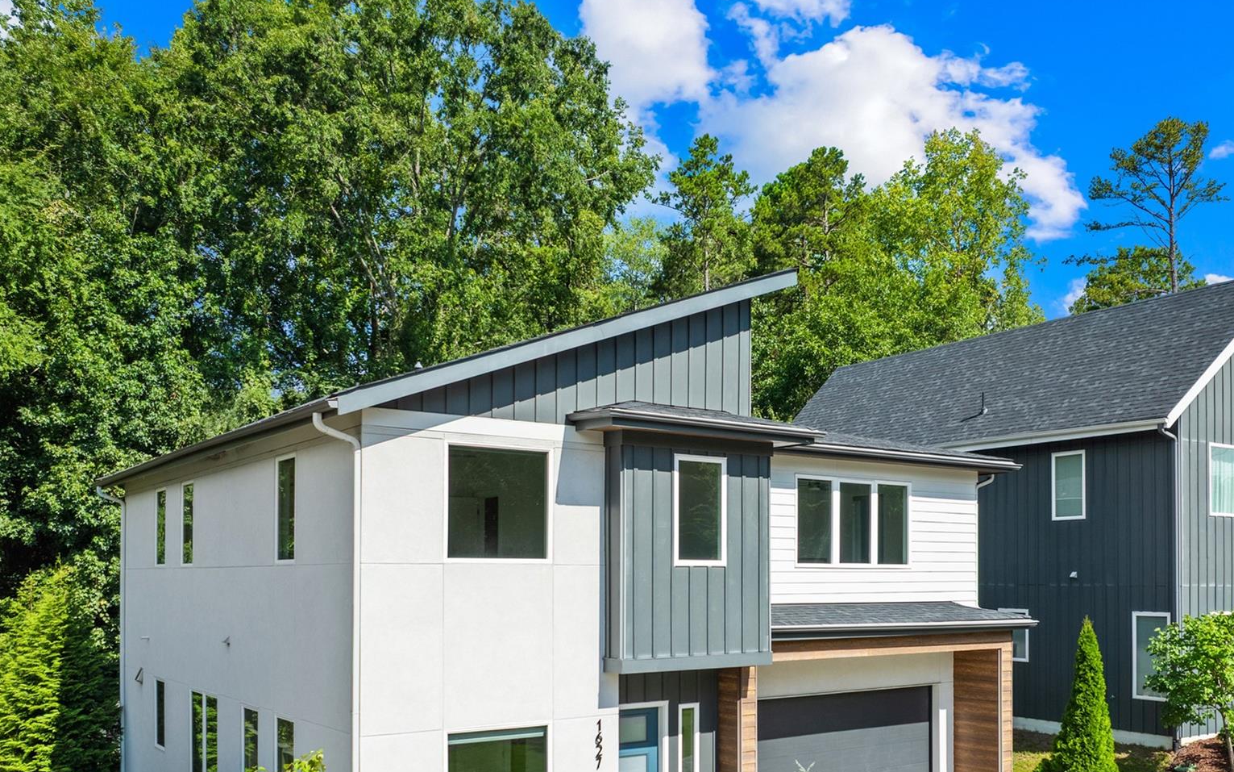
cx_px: 722
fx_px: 1143
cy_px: 569
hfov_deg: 56.4
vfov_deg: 36.5
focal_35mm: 34
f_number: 2.8
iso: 130
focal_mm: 12.29
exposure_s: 1/1600
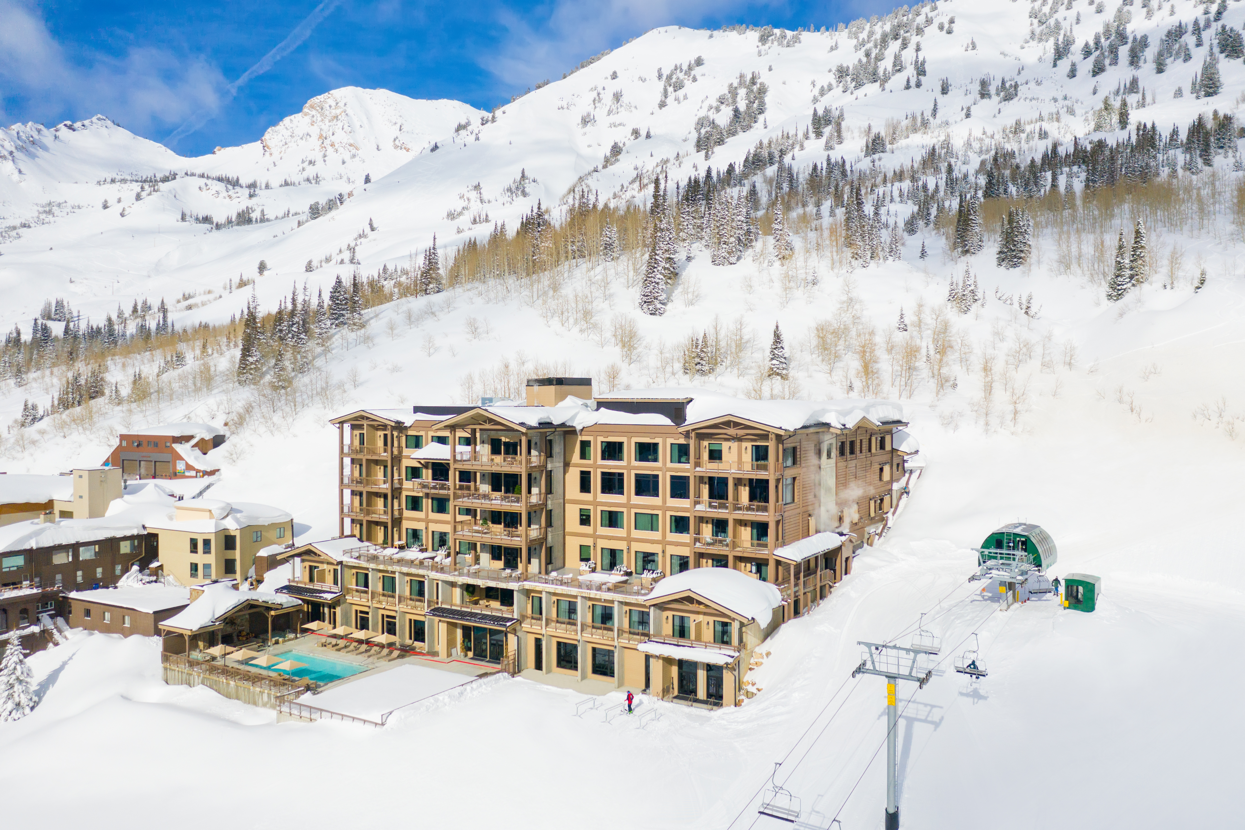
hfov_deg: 65.5
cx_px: 622
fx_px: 968
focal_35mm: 28
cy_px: 415
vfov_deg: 46.4
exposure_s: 1/8000
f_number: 3.2
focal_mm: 10.26
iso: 100
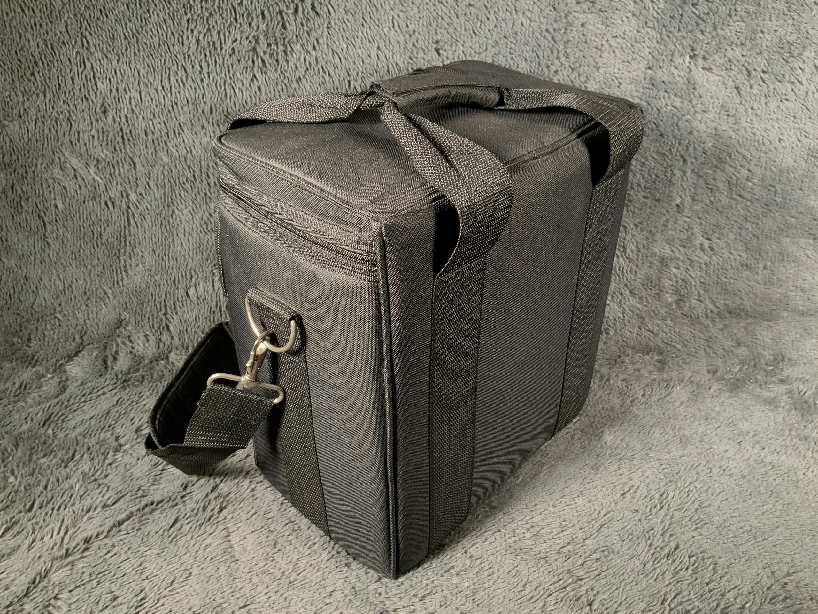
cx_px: 409
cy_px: 307
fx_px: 685
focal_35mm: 29
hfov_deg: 61.7
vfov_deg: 48.2
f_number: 1.8
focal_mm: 3
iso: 64
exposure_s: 1/50
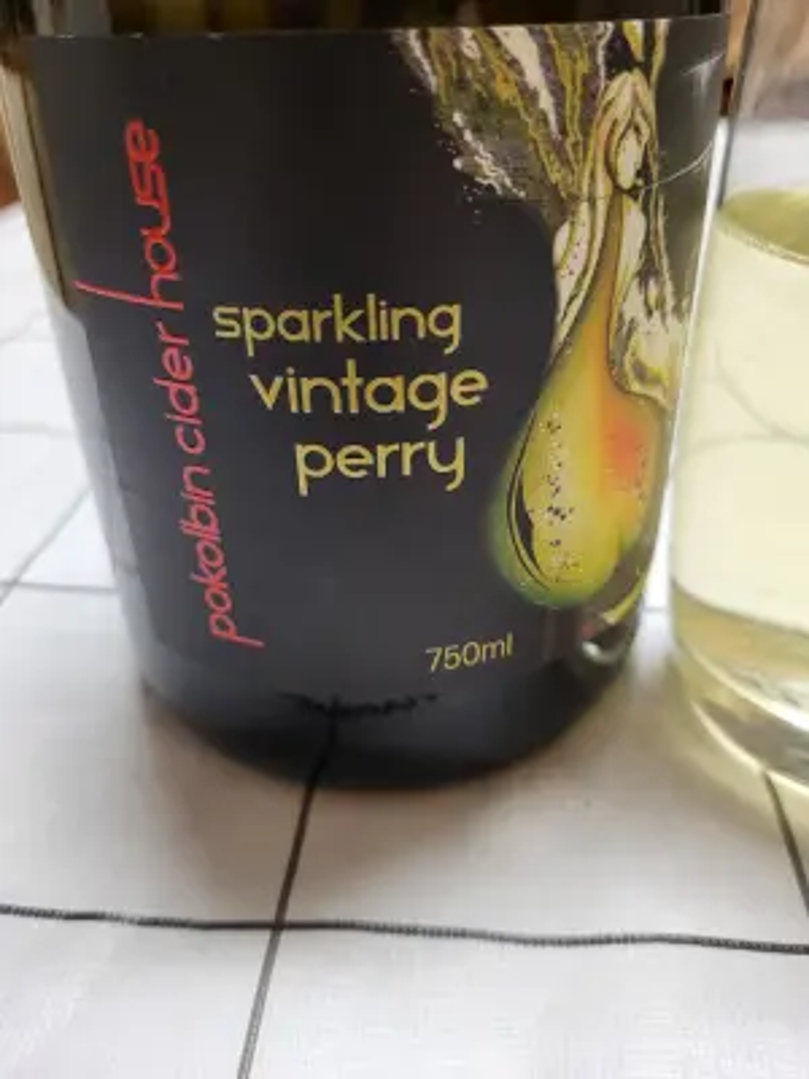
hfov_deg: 53.1
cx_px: 404
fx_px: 810
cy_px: 540
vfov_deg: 67.3
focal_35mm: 26
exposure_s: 1/50
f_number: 1.8
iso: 500
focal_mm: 5.4
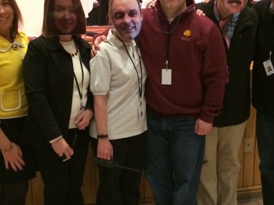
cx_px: 141
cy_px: 107
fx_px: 411
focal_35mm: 52
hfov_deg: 36.8
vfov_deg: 28.0
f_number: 2.2
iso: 400
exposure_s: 1/15
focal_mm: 4.12
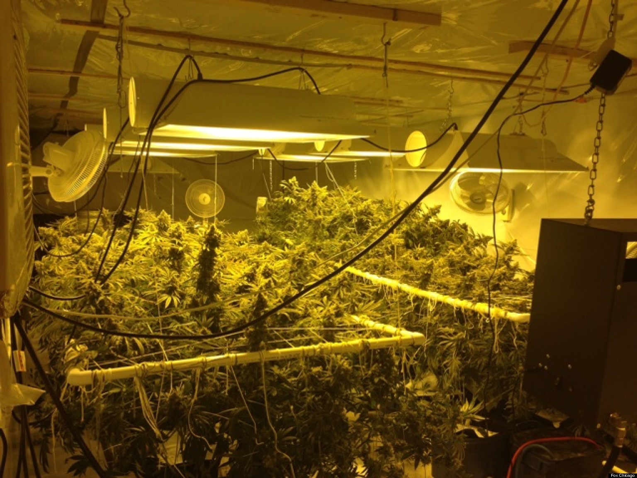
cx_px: 318
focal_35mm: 33
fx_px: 607
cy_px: 239
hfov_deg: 55.4
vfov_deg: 42.9
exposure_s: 1/350
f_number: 2.4
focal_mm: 4.13
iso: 50
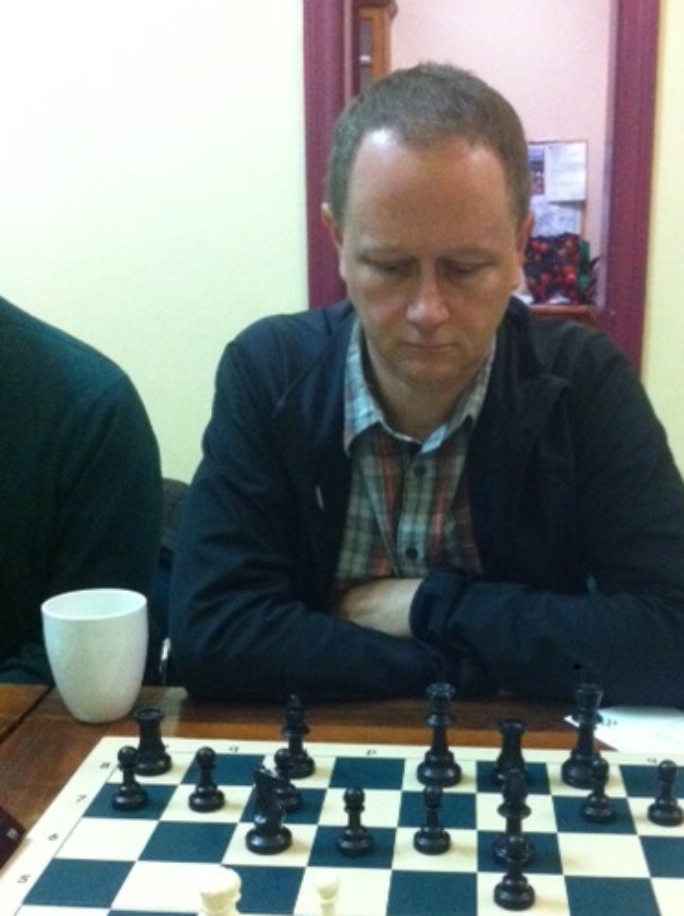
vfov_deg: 41.9
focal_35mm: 45
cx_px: 423
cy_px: 554
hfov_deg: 32.0
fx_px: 1189
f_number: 2.8
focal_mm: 3.85
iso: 800
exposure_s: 1/15
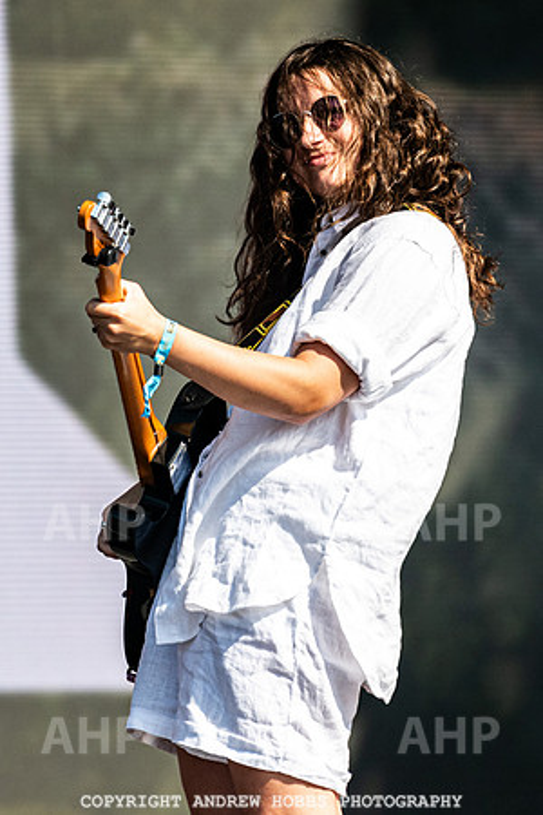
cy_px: 269
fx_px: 10034
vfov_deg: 4.6
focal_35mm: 444
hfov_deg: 3.1
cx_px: 351
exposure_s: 1/5000
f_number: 4
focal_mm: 200
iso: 200
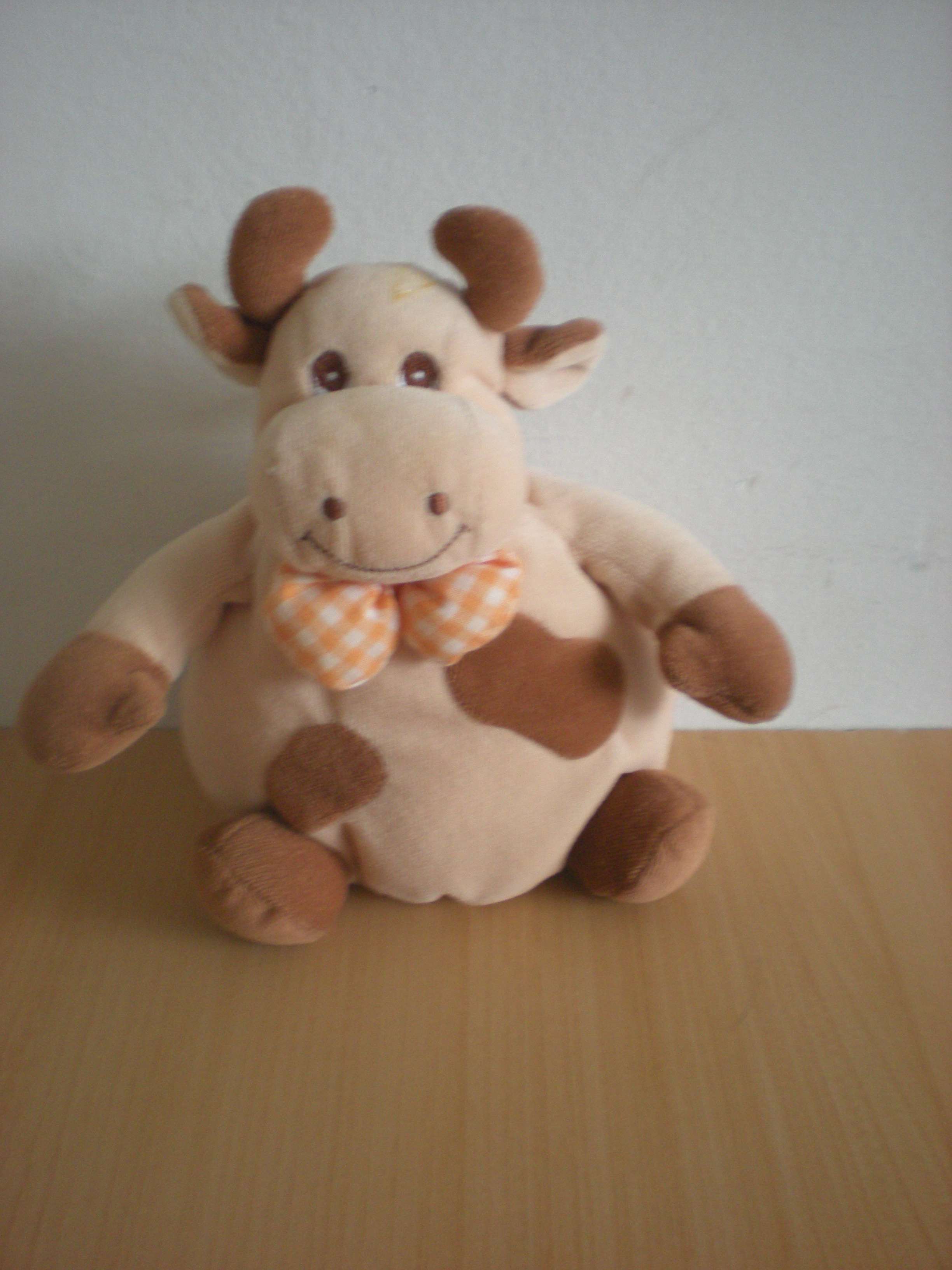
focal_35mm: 38
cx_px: 476
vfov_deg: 49.0
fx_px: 1393
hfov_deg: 37.7
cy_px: 635
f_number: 3.1
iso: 200
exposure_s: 1/14.5
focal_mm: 6.3
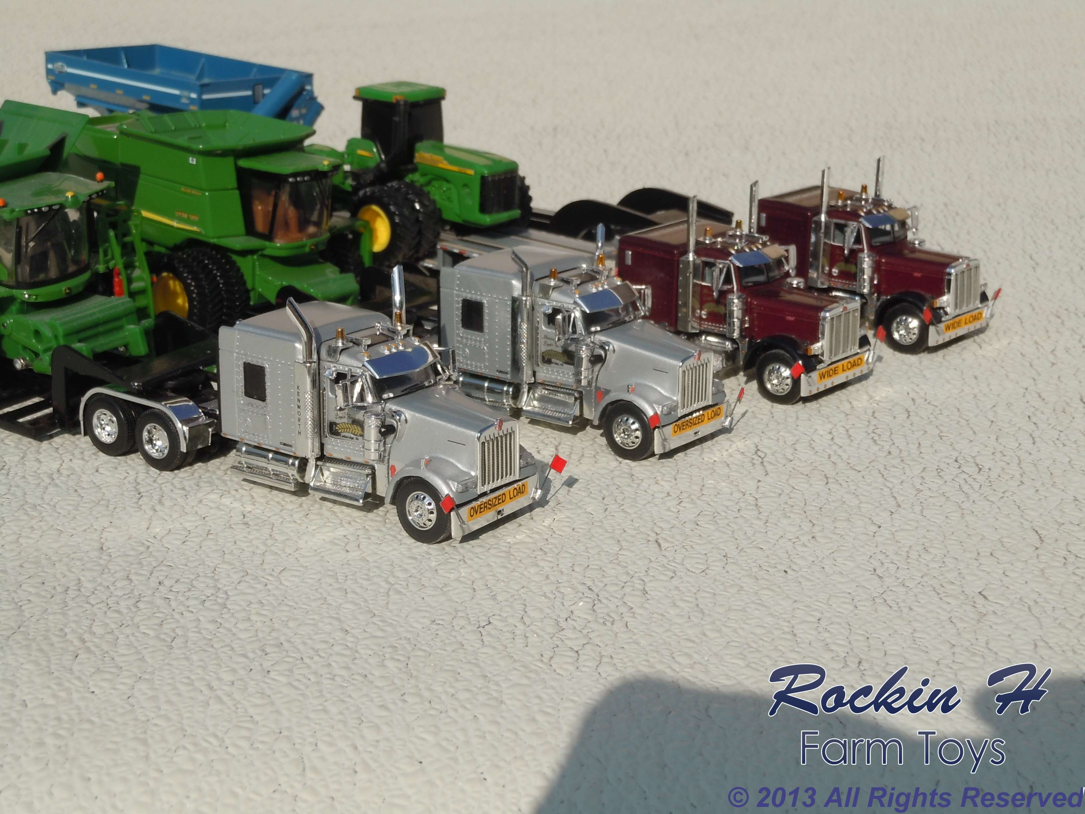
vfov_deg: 23.3
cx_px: 542
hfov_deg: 30.7
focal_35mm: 63
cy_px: 407
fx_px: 1975
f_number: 10
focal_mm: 11.2
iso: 100
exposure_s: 1/250
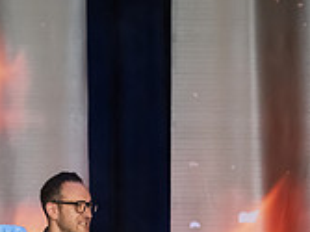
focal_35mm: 627
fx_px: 5611
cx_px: 28
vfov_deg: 2.4
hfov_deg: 3.2
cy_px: 329
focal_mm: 185
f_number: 2.8
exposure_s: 1/200
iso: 3200
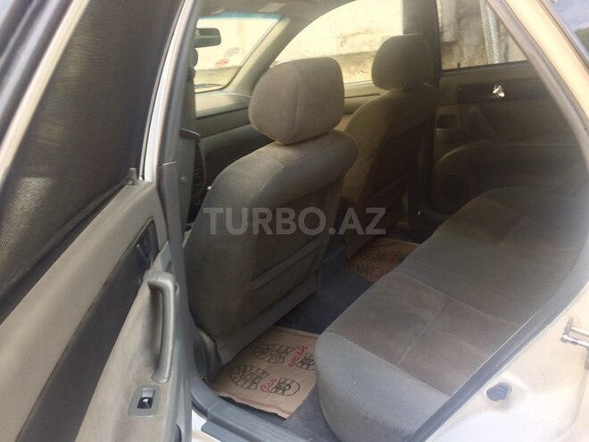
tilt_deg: -20.3
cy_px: 221
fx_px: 493
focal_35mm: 29
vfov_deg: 48.2
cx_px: 294
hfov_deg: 61.7
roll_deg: +7.9
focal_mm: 4.15
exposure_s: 1/50
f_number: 2.2
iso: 32
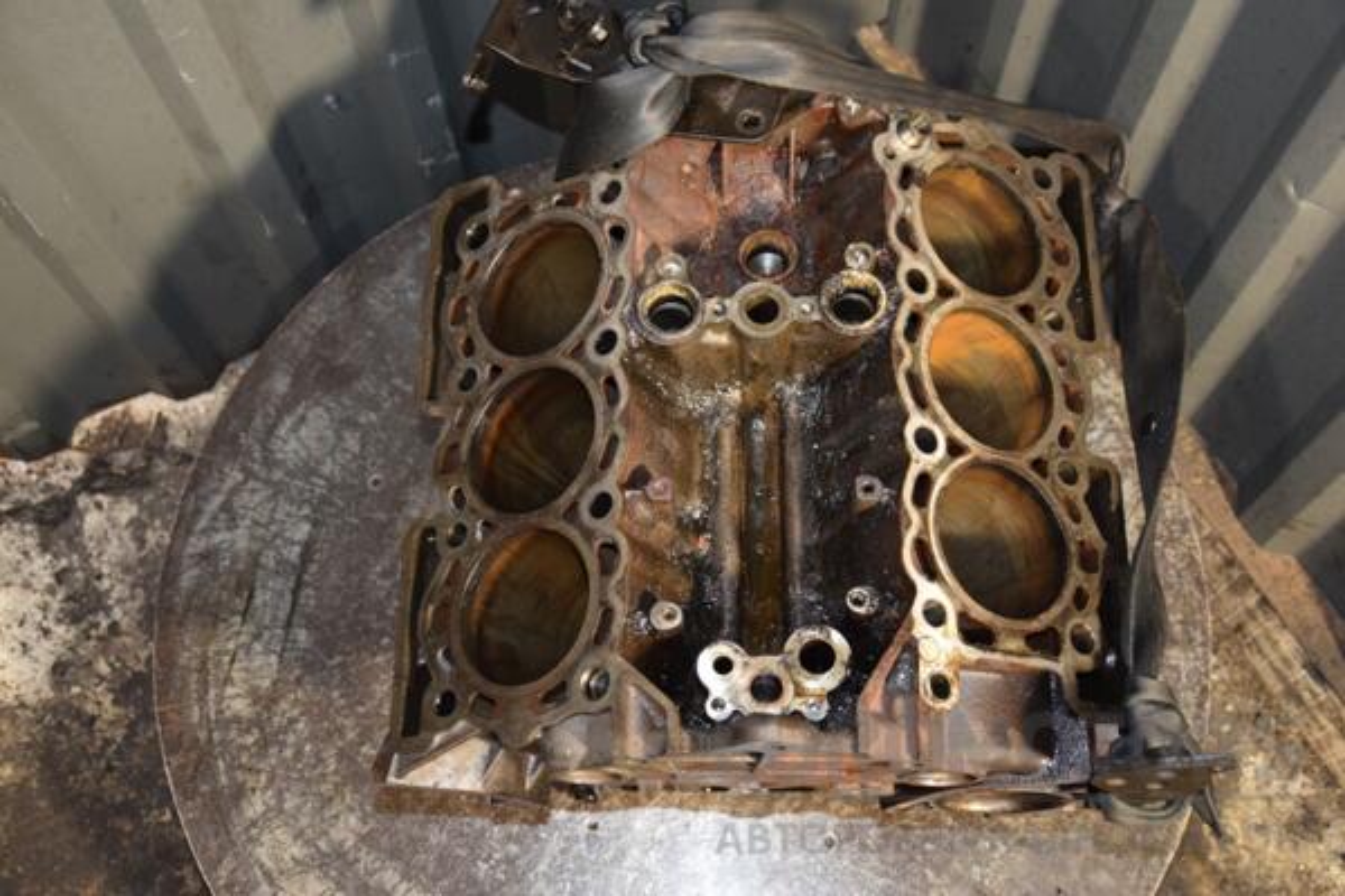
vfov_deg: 31.9
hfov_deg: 46.4
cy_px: 448
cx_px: 672
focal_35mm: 42
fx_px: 1569
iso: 800
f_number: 5
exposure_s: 1/60
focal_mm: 28
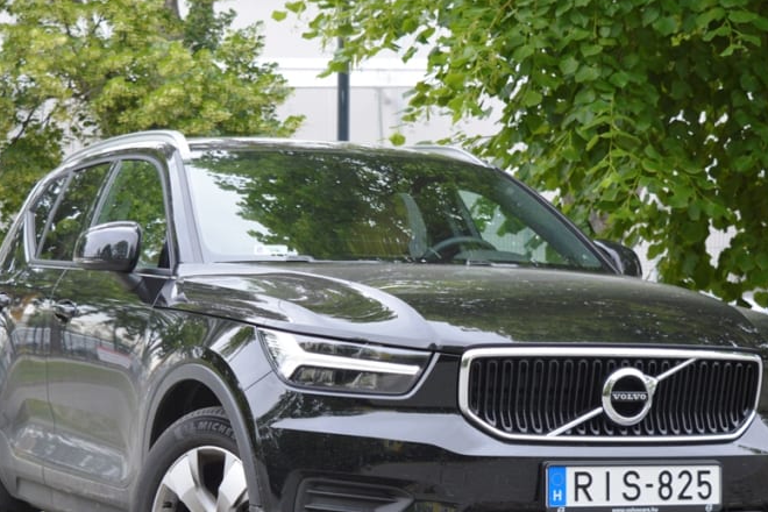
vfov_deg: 12.8
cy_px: 378
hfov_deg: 19.1
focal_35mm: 107
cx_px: 333
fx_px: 2282
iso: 400
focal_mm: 46
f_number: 5.3
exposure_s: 1/125
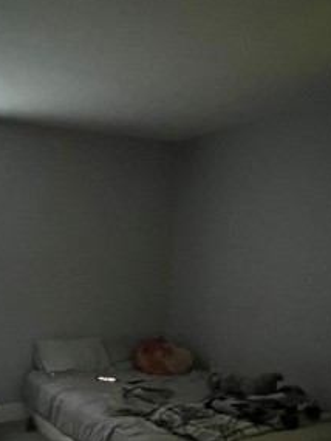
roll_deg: -1.0
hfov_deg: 38.8
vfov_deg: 49.2
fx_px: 446
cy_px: 361
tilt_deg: -13.5
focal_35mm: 35
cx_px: 54
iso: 1250
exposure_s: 1/30
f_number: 1.8
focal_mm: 1.57
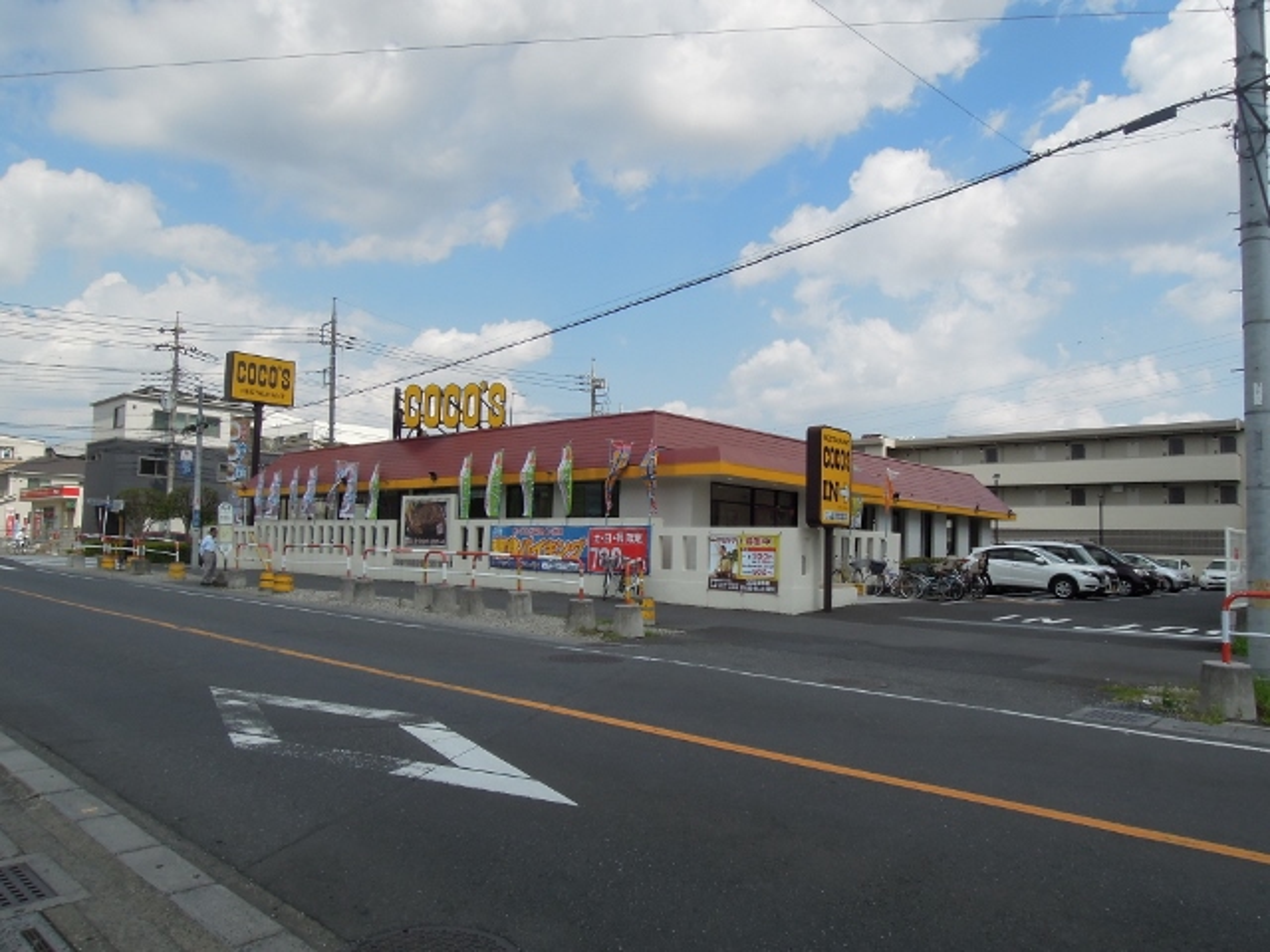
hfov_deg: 71.6
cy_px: 476
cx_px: 635
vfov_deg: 56.8
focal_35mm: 24
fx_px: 881
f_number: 5.6
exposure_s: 1/1000
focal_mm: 4.3
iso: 160
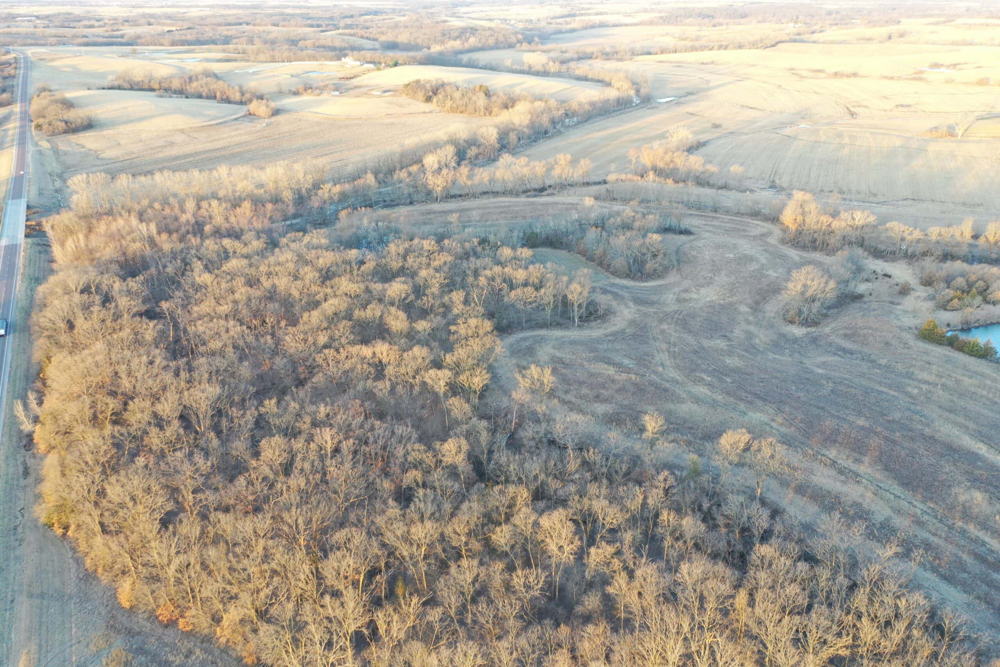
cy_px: 334
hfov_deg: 65.5
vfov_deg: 46.4
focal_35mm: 28
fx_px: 778
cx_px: 500
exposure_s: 1/40
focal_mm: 10.26
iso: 100
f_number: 3.2
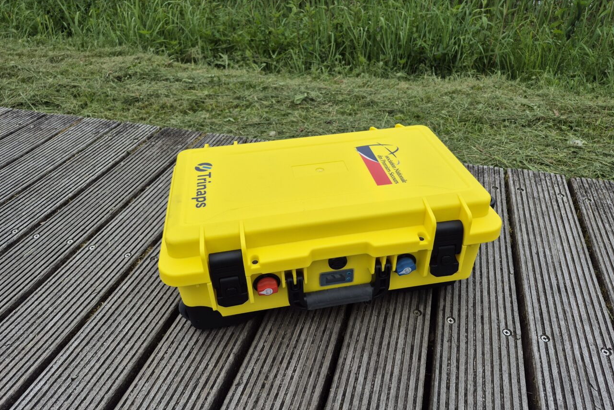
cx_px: 307
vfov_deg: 53.1
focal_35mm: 24
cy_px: 196
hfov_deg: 73.7
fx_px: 409
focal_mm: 5.4
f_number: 1.8
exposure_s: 1/1736
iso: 25
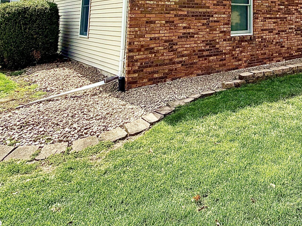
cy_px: -16
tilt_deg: +7.2
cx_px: 264
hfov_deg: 50.1
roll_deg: -0.1
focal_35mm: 33
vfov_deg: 36.9
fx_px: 288
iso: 25
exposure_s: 1/1259
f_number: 2.2
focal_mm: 2.22
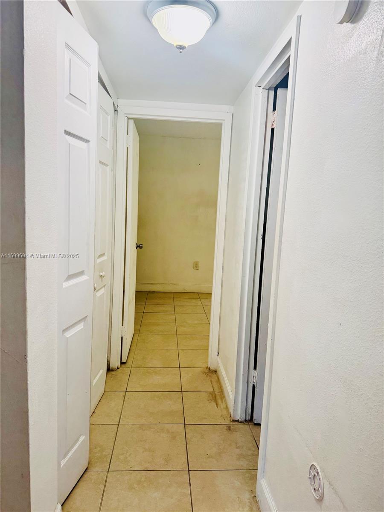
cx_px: 192
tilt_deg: -7.1
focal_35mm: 24
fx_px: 355
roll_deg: -2.9
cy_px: 256
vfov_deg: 71.6
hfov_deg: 56.8
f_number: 1.78
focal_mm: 6.76
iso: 200
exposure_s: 1/120
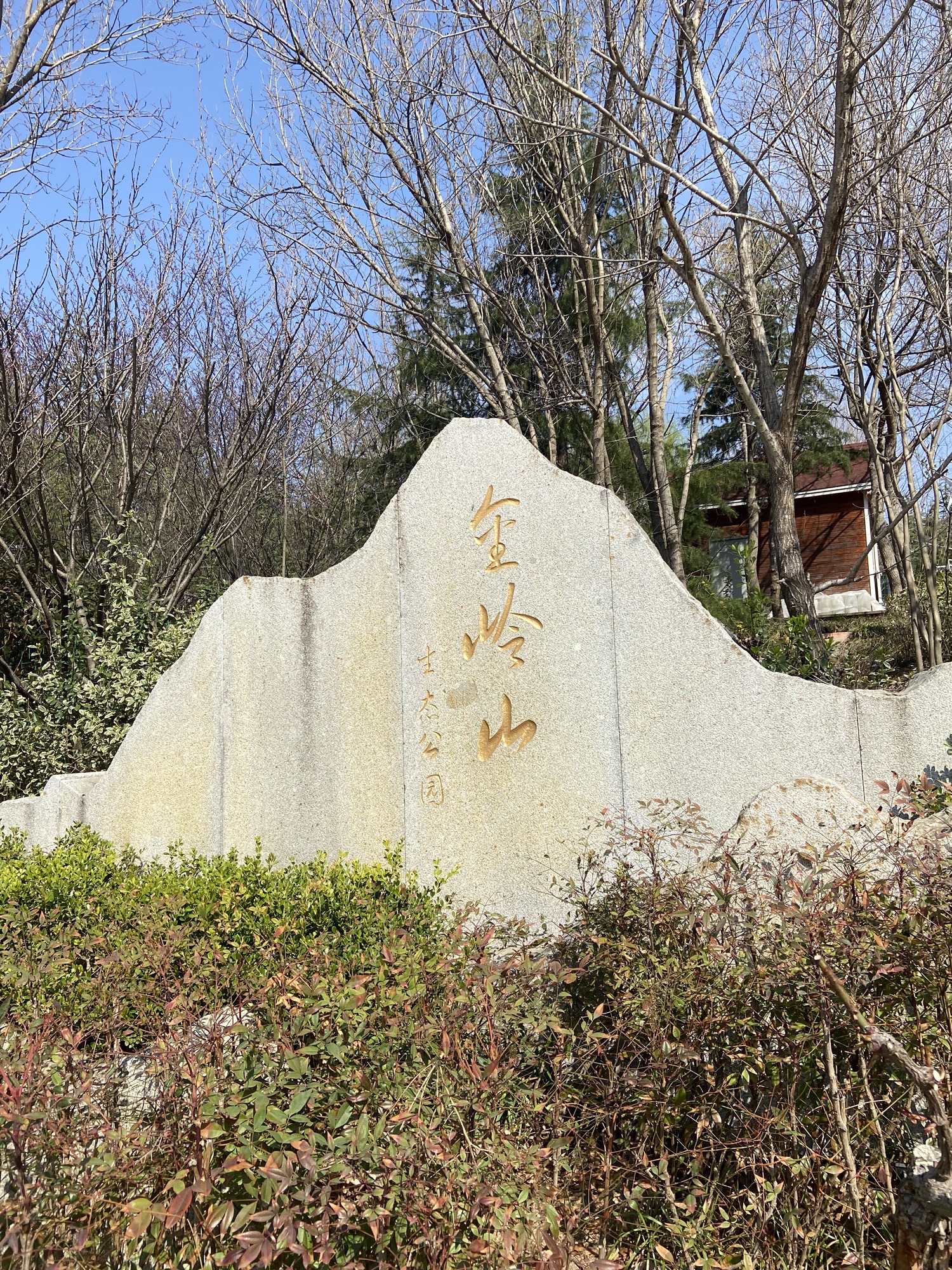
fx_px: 953
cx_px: 476
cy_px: 635
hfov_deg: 53.1
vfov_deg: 67.3
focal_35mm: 26
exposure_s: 1/2755
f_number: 1.8
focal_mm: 4.25
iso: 32
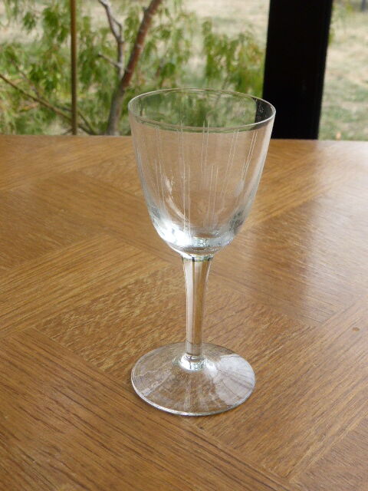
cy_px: 246
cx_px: 184
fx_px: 808
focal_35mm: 57
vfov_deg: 33.8
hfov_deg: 25.7
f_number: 4.6
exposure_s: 1/250
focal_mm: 9.7
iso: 250
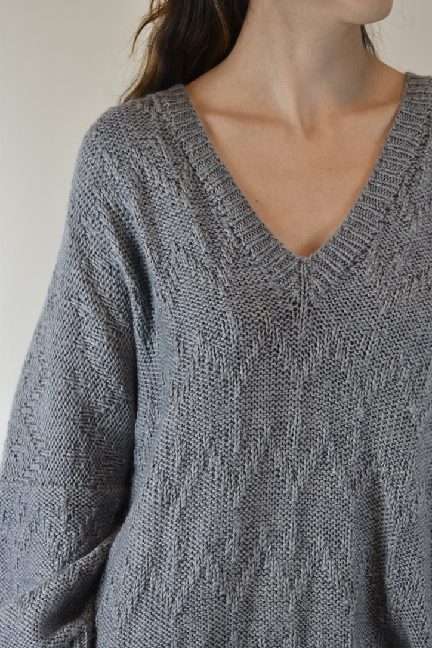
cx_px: 216
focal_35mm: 82
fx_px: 1485
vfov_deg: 24.6
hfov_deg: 16.6
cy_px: 324
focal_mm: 55
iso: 400
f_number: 5.6
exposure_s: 1/100
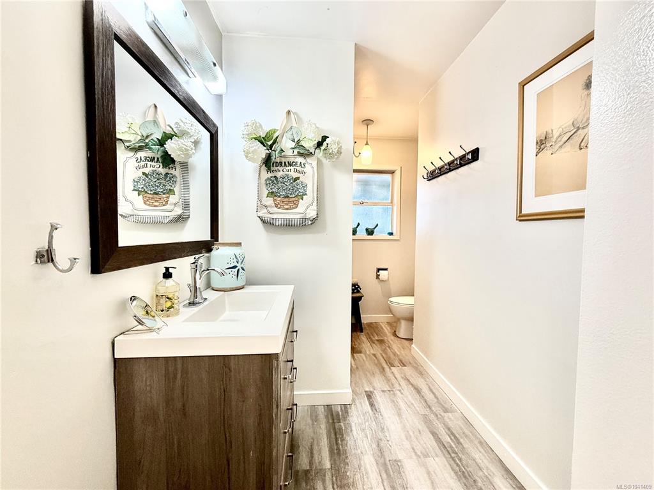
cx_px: 327
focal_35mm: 14
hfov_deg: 102.1
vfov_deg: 85.7
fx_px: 265
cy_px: 245
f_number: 2.2
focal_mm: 2.22
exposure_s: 1/60
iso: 160
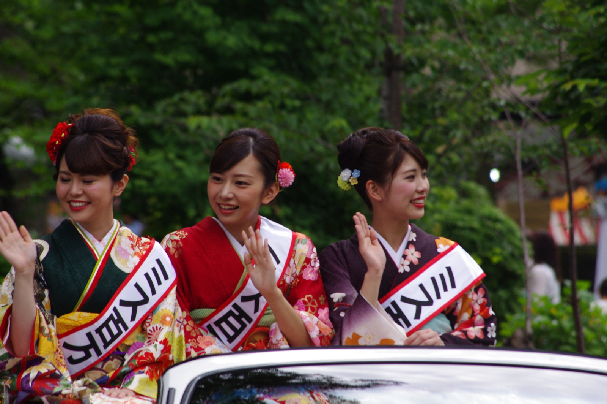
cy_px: 202
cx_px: 304
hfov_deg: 4.6
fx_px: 7579
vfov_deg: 3.0
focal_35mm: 450
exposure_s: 1/320
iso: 800
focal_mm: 300
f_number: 9
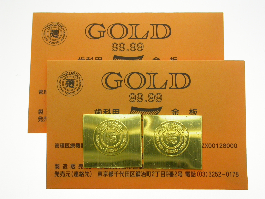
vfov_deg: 18.9
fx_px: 597
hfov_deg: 25.0
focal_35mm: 78
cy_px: 100
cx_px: 132
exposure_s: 1/54.3
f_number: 3.5
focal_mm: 16.2
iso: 100
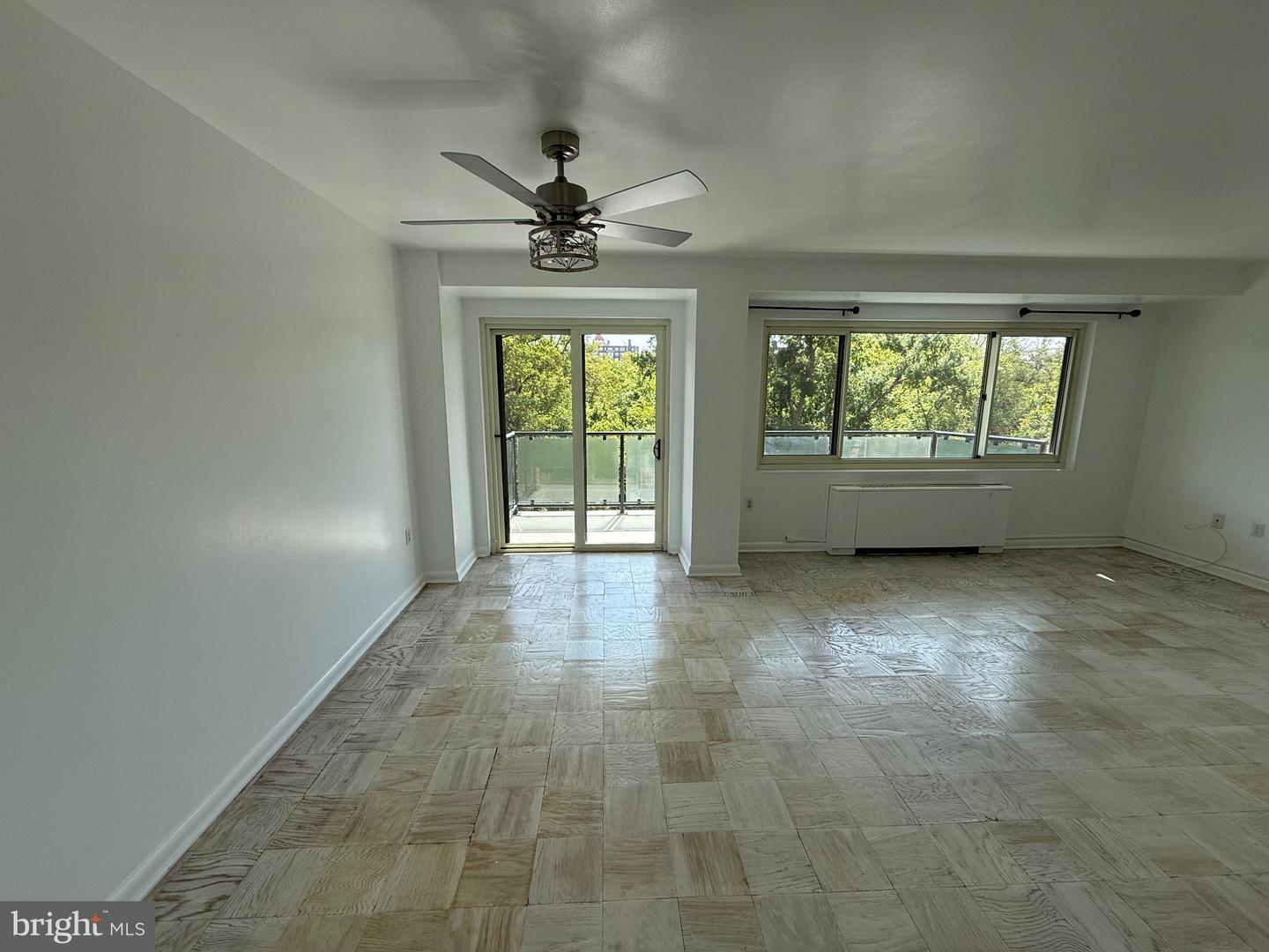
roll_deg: -0.3
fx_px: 513
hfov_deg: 102.1
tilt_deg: -9.8
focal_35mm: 14
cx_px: 634
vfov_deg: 85.7
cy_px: 476
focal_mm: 2.22
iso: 64
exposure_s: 1/388
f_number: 2.2
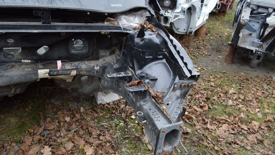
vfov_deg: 40.1
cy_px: 70
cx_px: 136
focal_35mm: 29
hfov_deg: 66.1
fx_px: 211
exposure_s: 1/100
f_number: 5
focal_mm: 18
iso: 400
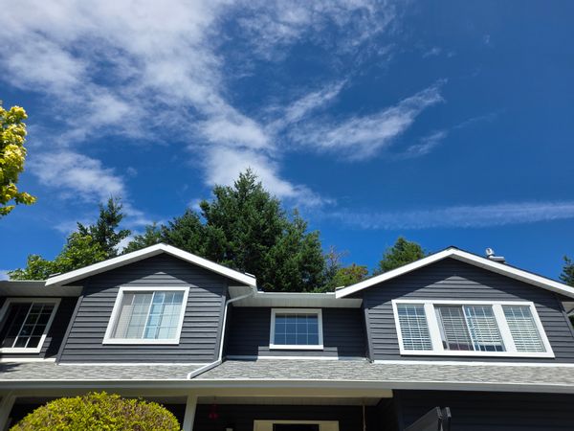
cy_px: 216
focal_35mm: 23
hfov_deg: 73.9
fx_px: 381
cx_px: 287
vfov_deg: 58.9
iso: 80
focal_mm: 6.3
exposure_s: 1/7061
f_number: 1.7
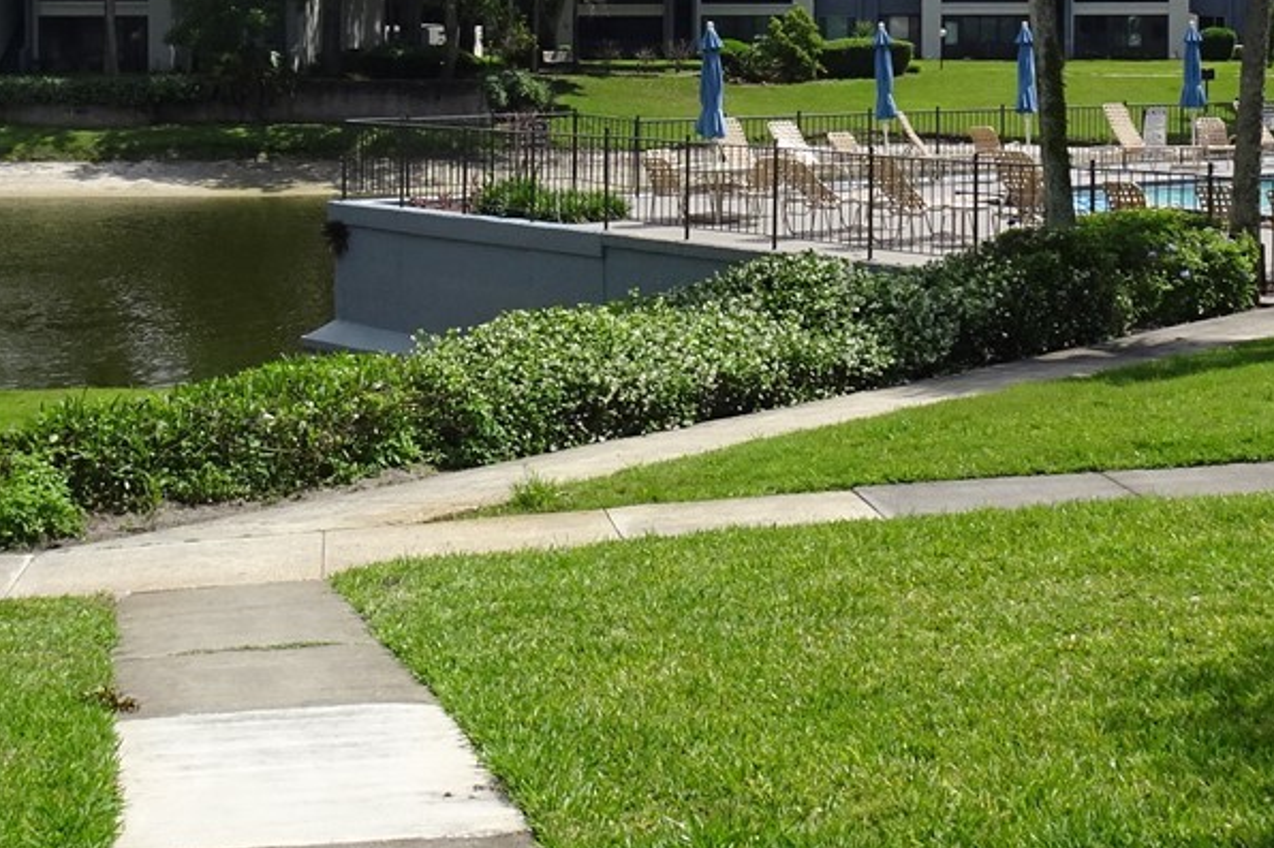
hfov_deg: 30.0
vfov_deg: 20.0
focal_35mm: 67
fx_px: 2370
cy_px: 120
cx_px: 543
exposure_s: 1/1000
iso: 80
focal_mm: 4.1
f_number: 3.5
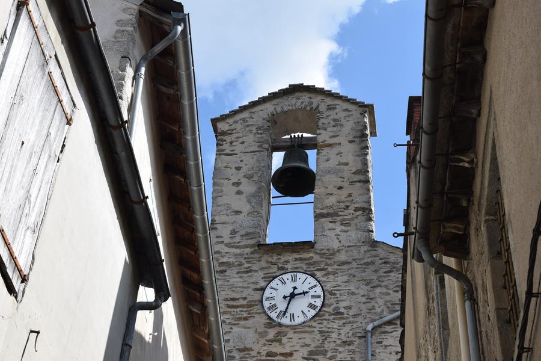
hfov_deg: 28.1
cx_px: 270
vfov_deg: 18.9
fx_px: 1082
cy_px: 180
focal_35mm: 72
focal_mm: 48
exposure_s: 1/320
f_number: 9
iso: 200
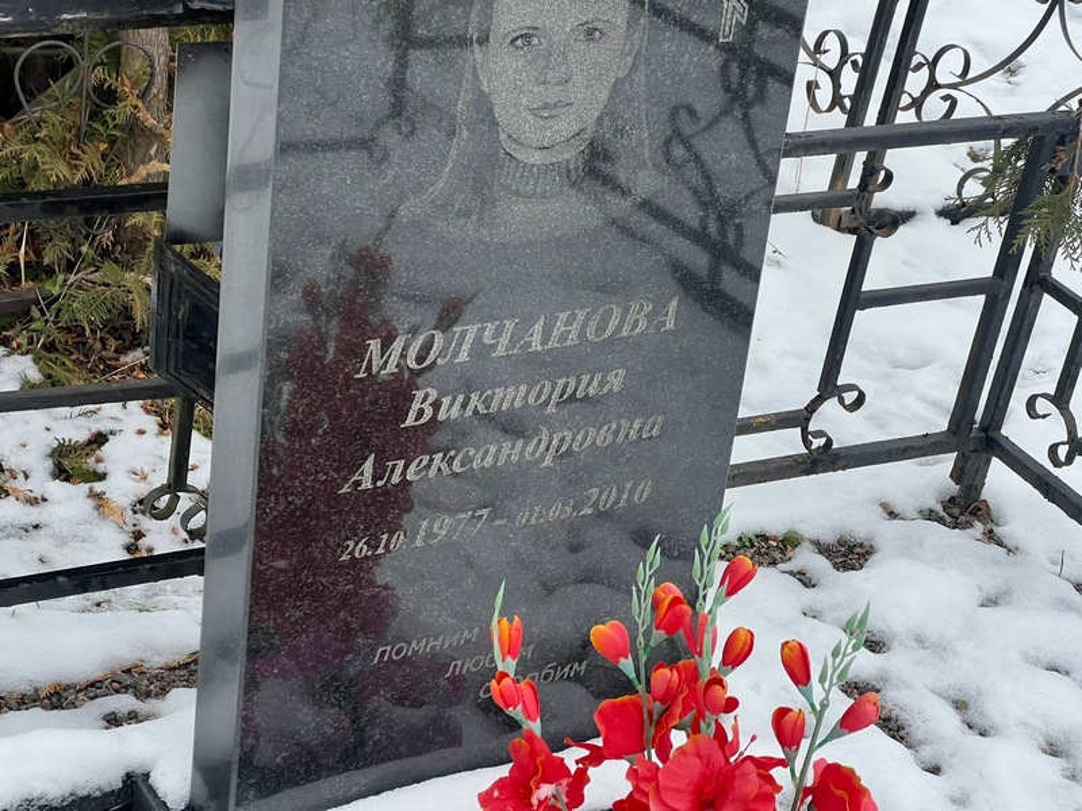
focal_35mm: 77
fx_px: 2407
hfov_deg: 25.3
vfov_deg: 19.1
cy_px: 406
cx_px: 541
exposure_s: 1/99
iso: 100
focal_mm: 9
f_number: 2.8
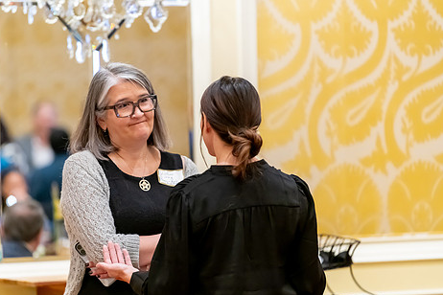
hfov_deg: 8.2
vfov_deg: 5.5
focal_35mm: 251
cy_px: 170
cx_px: 179
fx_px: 3088
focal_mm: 200
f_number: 2.8
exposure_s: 1/100
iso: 6400
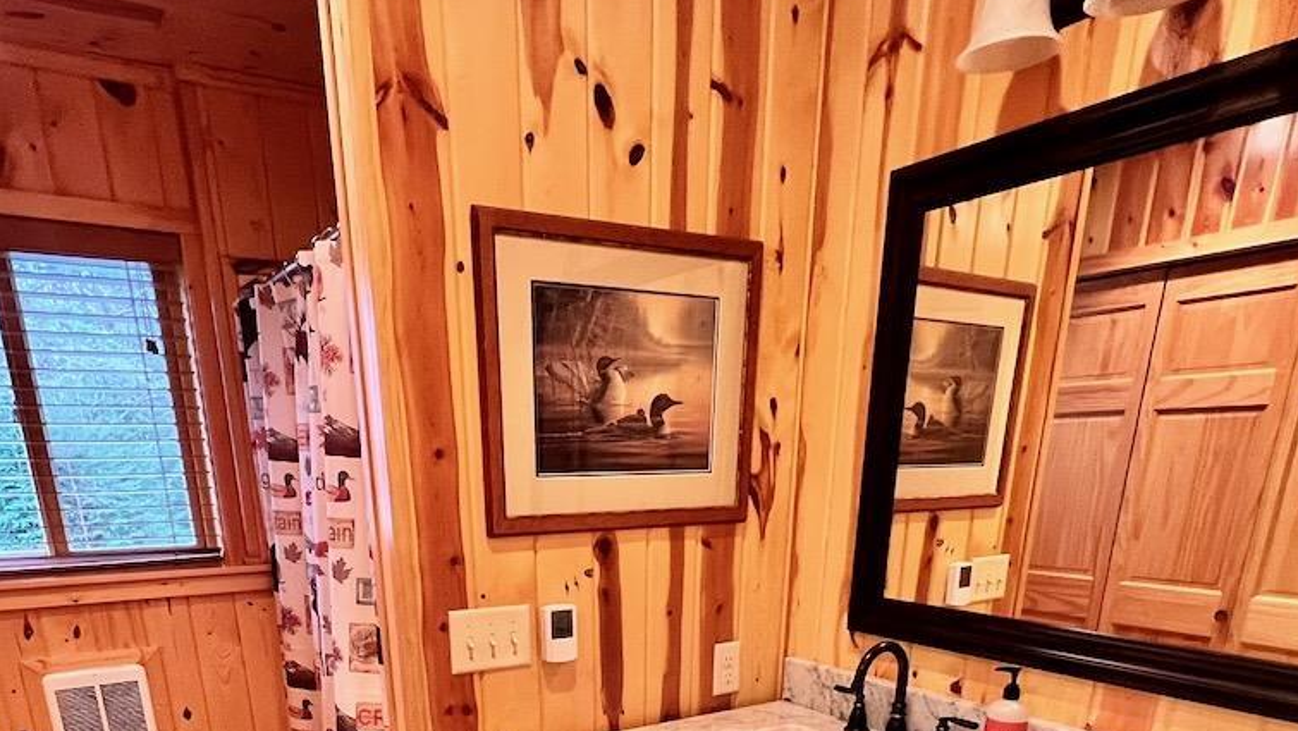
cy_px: 798
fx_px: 826
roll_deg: +0.3
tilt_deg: -21.5
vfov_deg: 39.4
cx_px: 602
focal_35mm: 24
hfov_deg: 76.2
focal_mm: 1.57
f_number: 1.8
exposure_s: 1/60
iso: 400
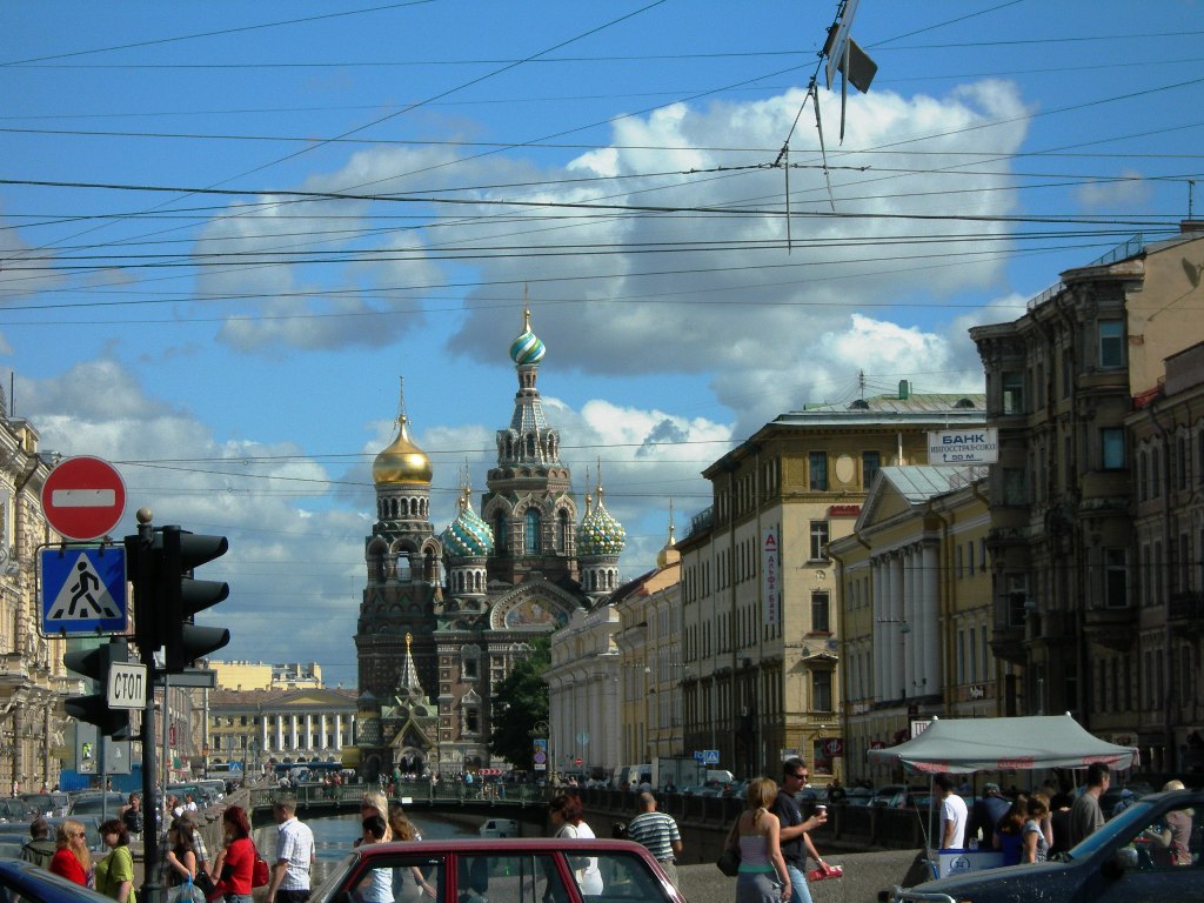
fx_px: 3930
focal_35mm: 113
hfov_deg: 17.4
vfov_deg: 13.1
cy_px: 452
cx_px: 602
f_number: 8.2
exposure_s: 1/343
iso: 50
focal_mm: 23.4
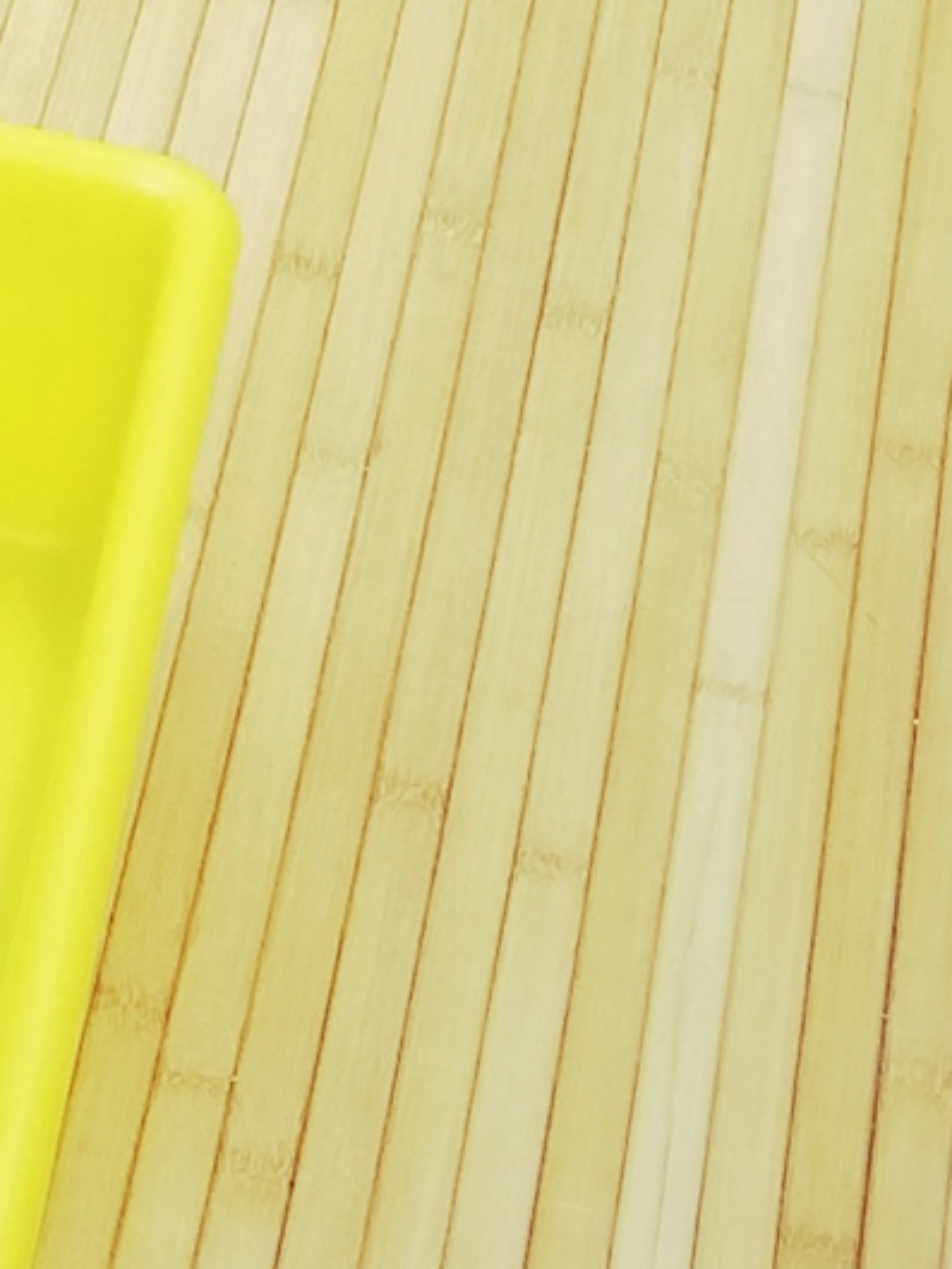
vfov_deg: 11.6
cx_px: -904
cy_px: -777
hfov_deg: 8.7
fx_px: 5901
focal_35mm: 161
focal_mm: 3.81
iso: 125
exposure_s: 1/50
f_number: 2.2
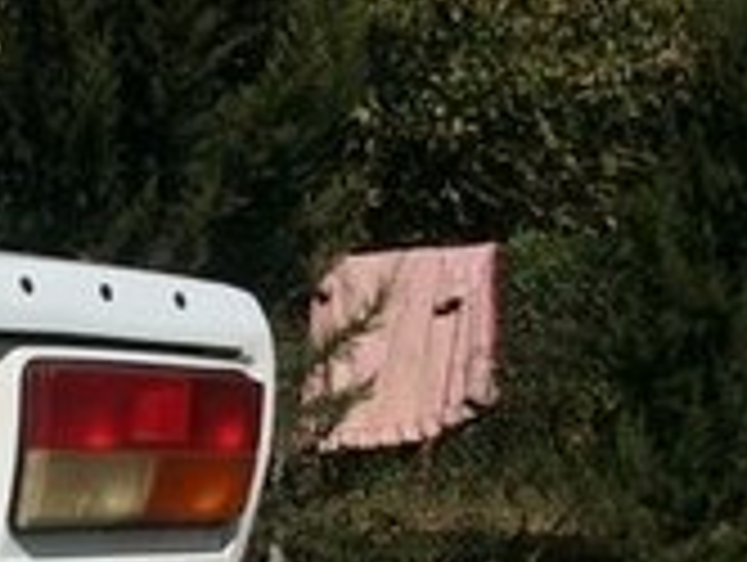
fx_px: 2485
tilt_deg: -7.2
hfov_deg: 15.0
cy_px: 821
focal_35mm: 115
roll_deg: +0.1
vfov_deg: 12.3
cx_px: -562
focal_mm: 4.15
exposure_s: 1/4115
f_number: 2.2
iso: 32
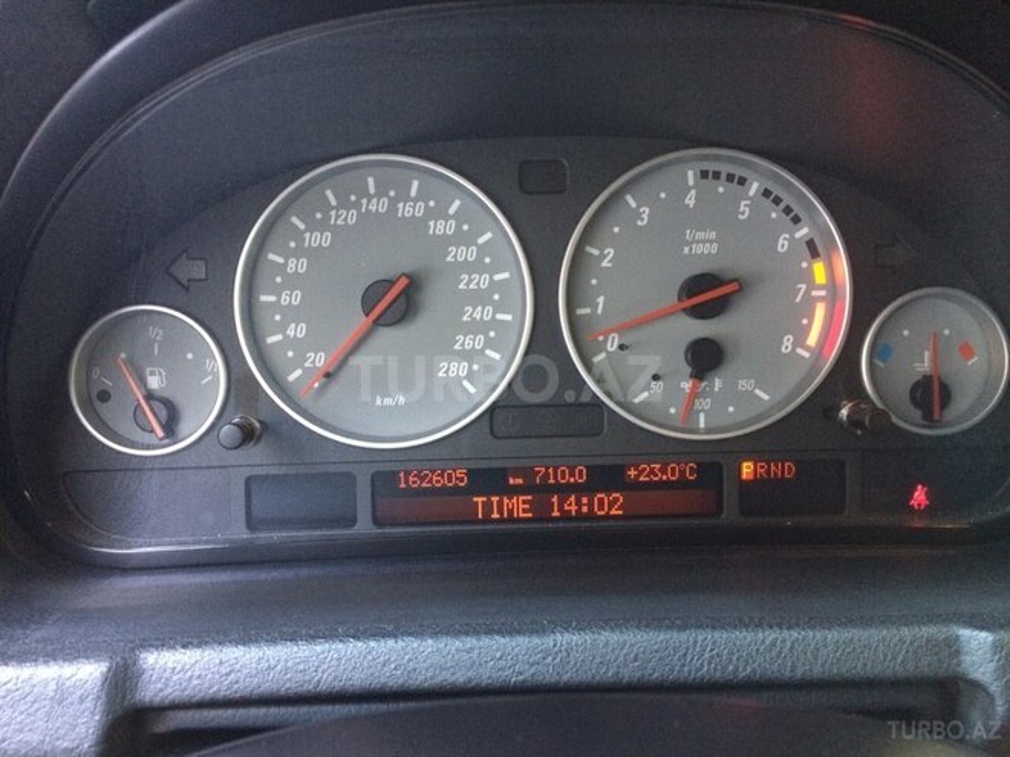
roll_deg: -0.8
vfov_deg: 48.2
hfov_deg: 61.7
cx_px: 505
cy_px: 378
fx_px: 846
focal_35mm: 29
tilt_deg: -17.6
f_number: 2.2
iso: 250
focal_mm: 4.15
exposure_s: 1/25
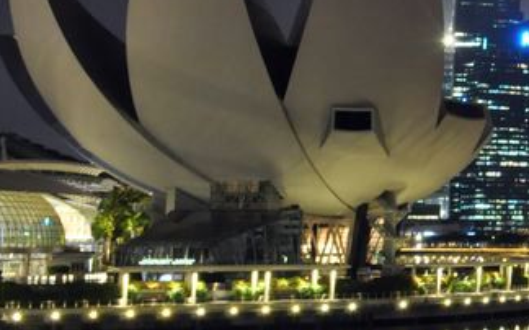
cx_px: 836
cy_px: 75
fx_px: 1311
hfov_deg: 19.3
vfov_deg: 14.3
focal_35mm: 91
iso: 800
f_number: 10
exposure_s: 3
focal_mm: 18
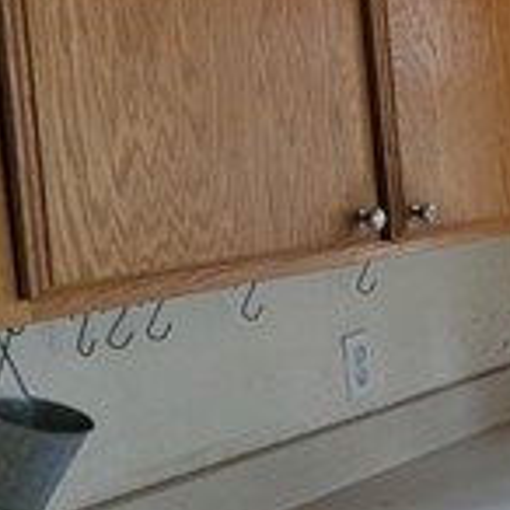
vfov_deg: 18.7
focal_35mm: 93
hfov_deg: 14.8
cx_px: 1058
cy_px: 314
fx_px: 1550
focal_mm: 6.7
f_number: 1.8
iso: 250
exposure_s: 1/60
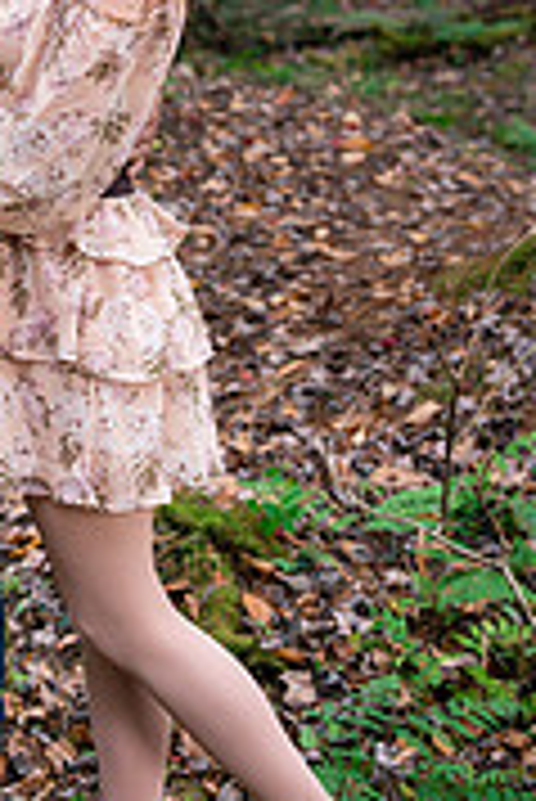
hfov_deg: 10.9
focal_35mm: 124
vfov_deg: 16.3
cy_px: 112
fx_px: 2764
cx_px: -36
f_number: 2.8
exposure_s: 1/400
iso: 2000
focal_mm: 49
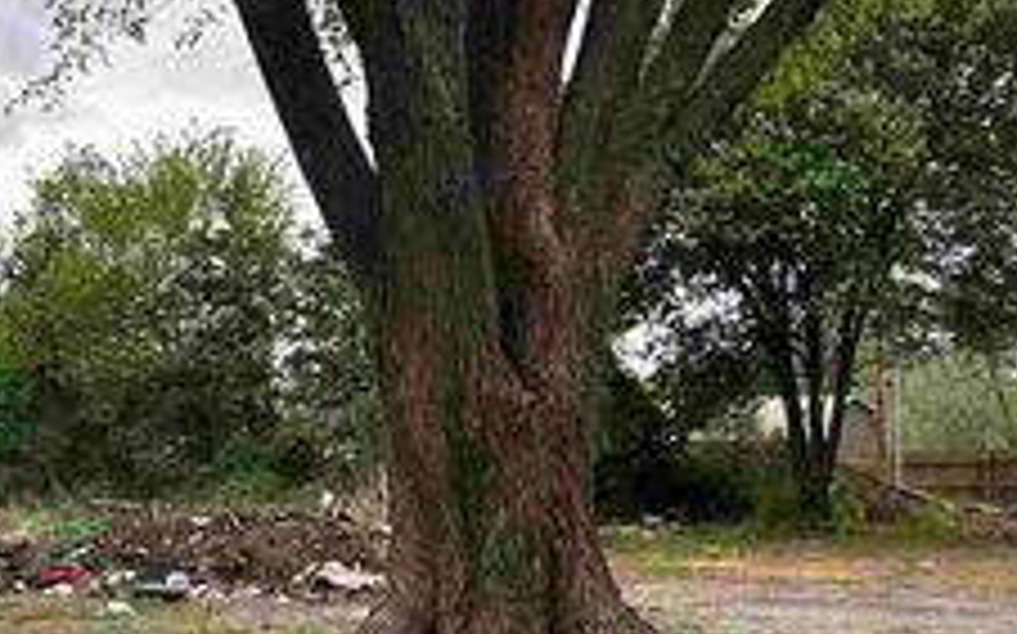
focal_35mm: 61
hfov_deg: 33.1
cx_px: 302
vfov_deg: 21.3
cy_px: 339
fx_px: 1690
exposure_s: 1/1000
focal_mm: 5.7
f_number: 1.5
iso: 50
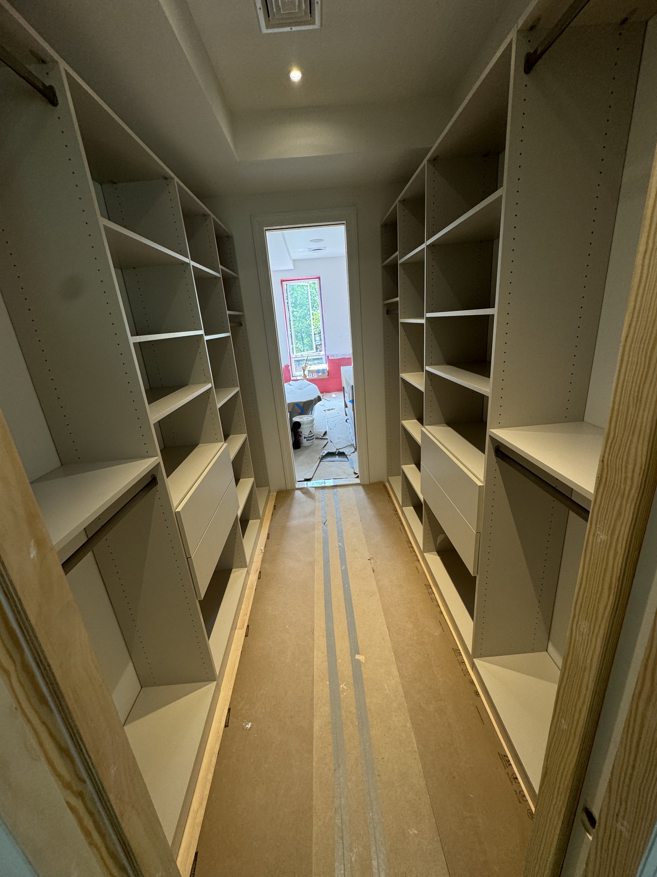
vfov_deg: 102.1
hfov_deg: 85.7
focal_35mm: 14
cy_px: 438
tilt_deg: -19.4
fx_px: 354
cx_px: 328
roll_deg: +5.6
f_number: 2.2
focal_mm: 2.22
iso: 160
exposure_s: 1/120
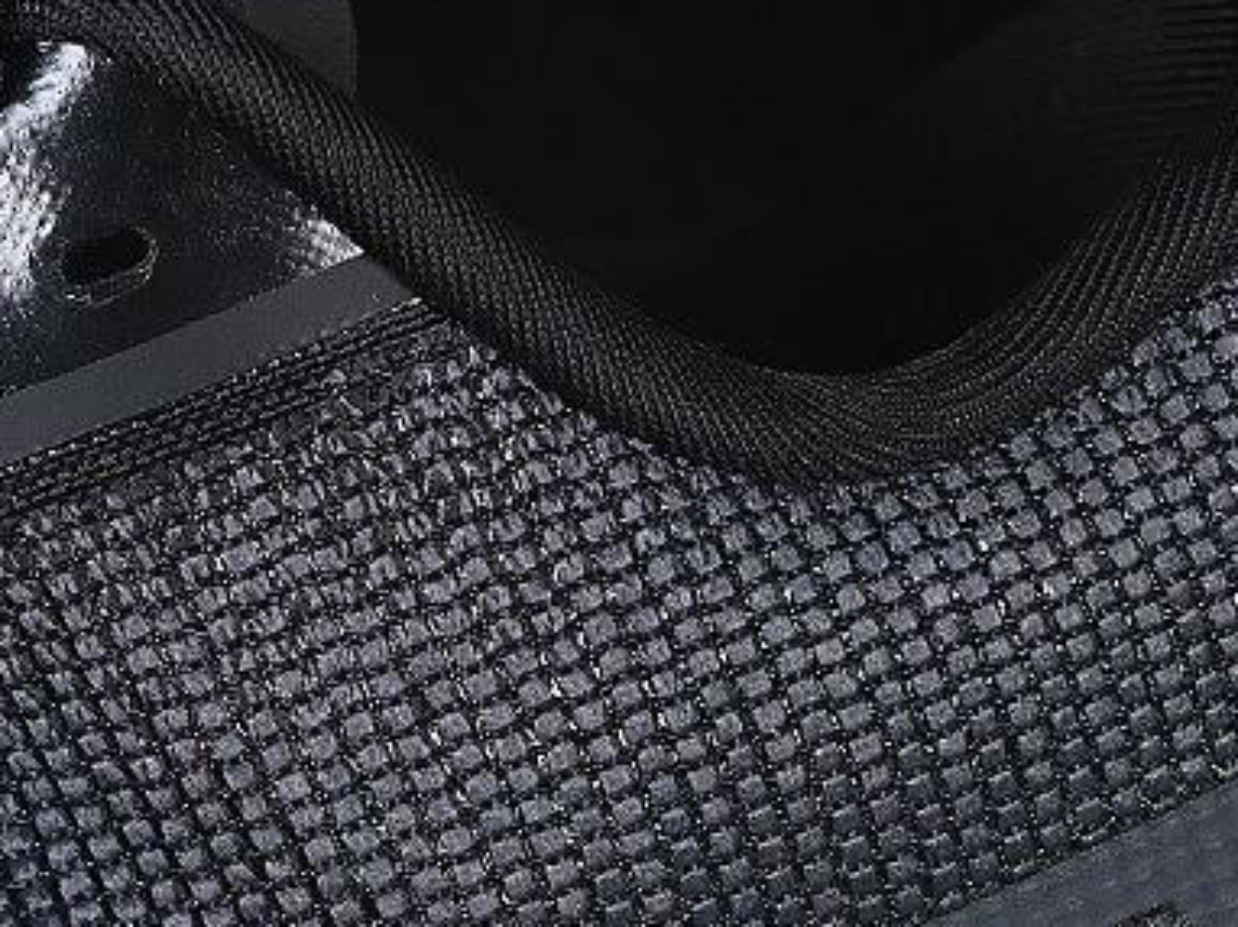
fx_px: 7291
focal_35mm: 204
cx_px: -94
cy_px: 1118
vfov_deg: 7.2
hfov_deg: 9.6
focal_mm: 50
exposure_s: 1/50
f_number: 6.3
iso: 160
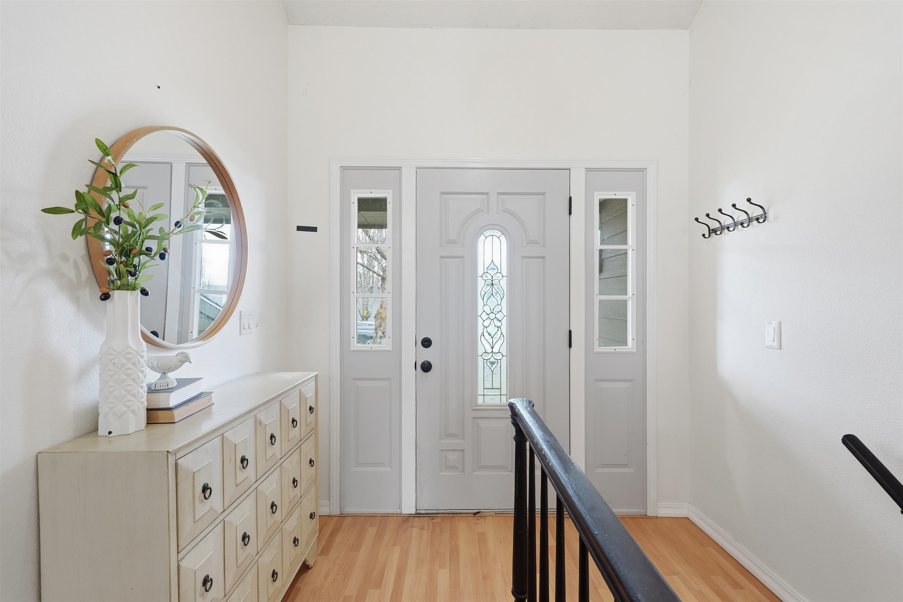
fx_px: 401
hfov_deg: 96.7
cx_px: 452
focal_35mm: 16
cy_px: 301
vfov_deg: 73.7
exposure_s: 1/20
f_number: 8
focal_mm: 16
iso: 100
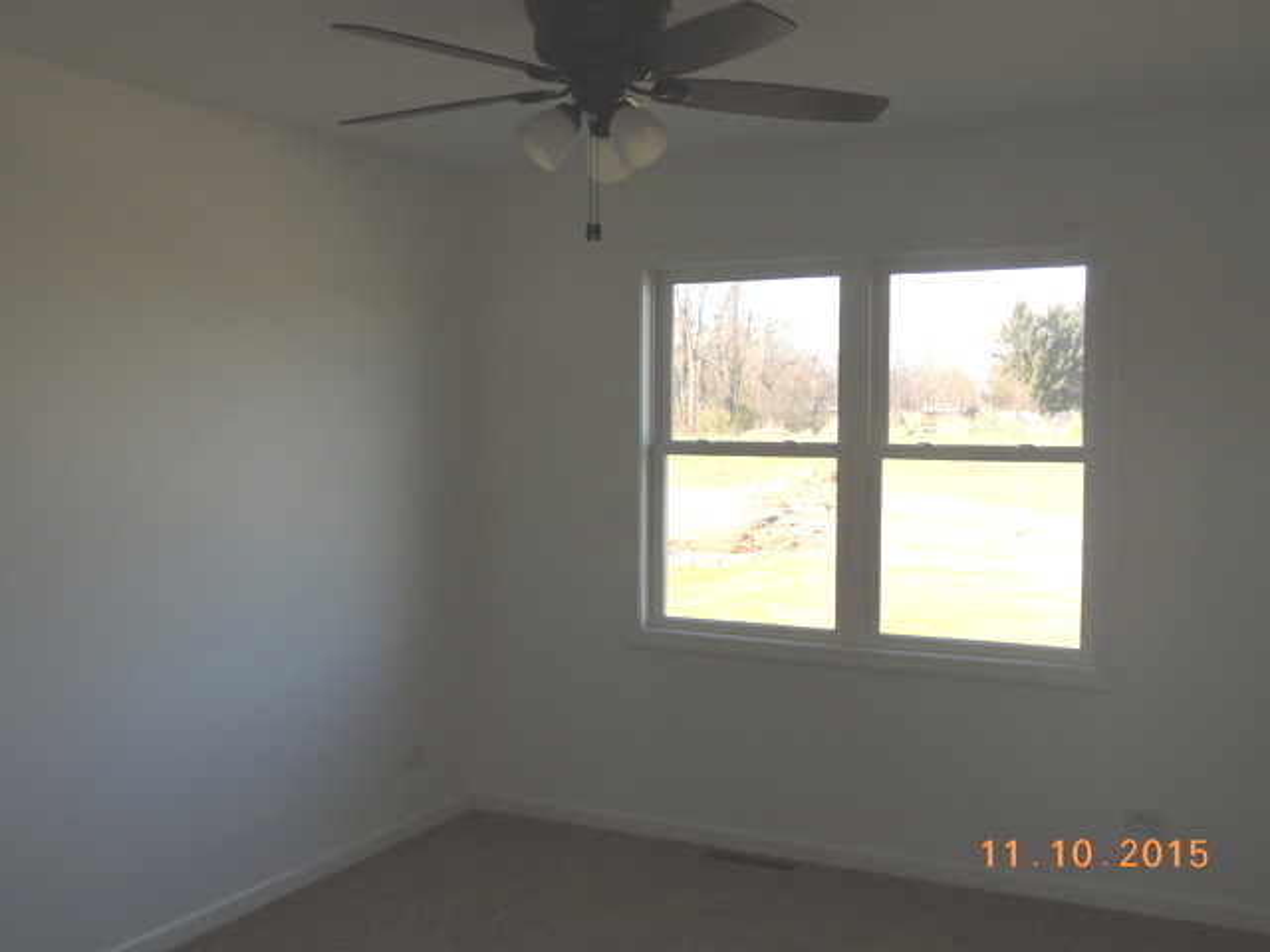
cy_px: 476
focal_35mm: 35
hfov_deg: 52.6
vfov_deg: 40.7
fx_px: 1284
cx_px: 635
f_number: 3.3
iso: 100
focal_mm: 6.2
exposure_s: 1/125
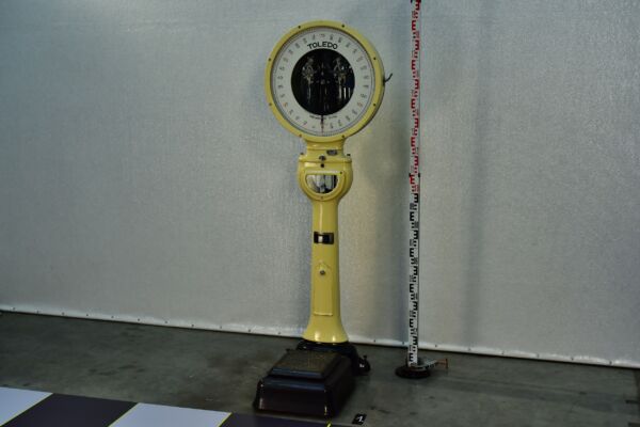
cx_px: 320
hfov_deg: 41.1
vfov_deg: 28.1
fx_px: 853
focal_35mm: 48
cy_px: 214
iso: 500
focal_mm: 48
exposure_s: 1/50
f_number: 10
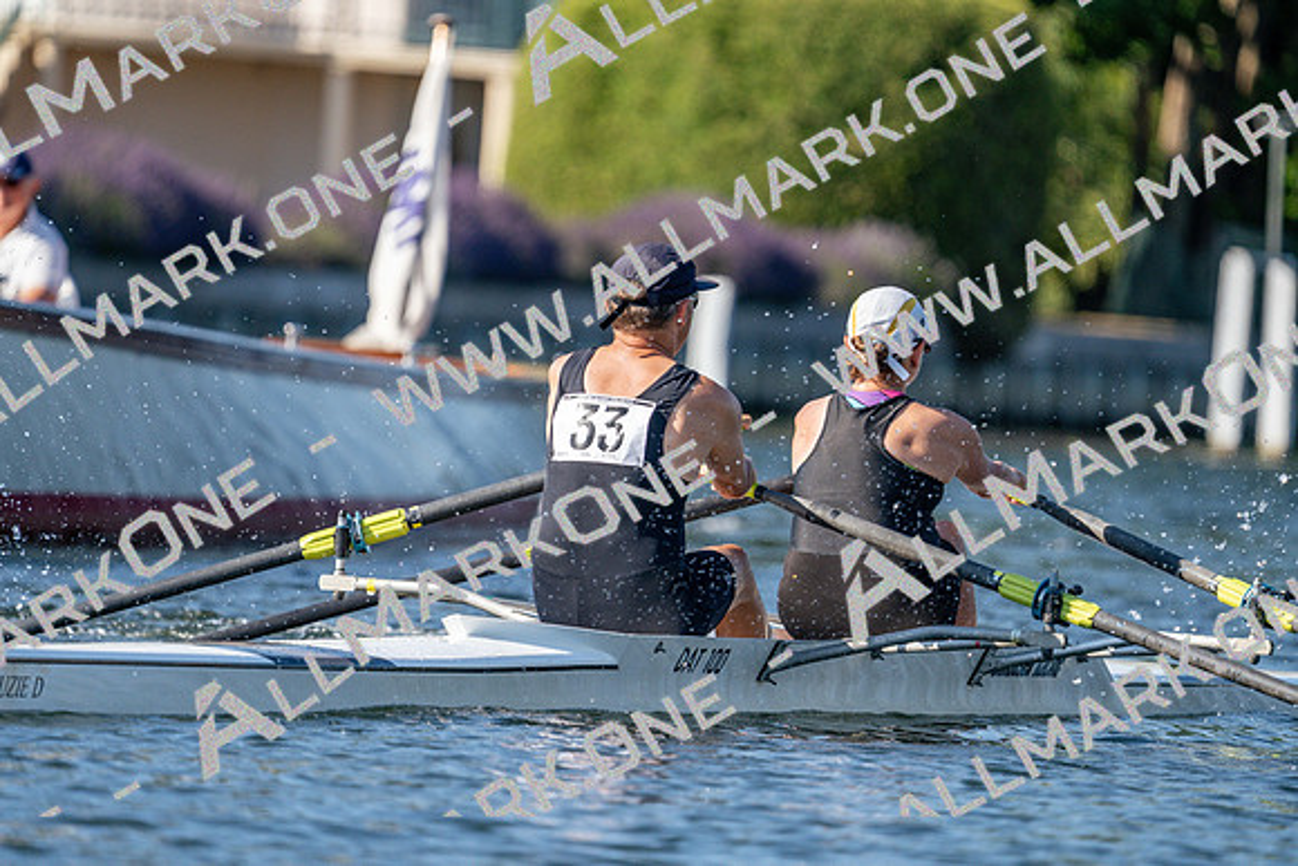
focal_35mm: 481
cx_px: 649
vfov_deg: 2.9
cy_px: 433
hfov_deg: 4.3
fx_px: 17346
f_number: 6.3
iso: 400
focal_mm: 481
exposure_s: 1/1600
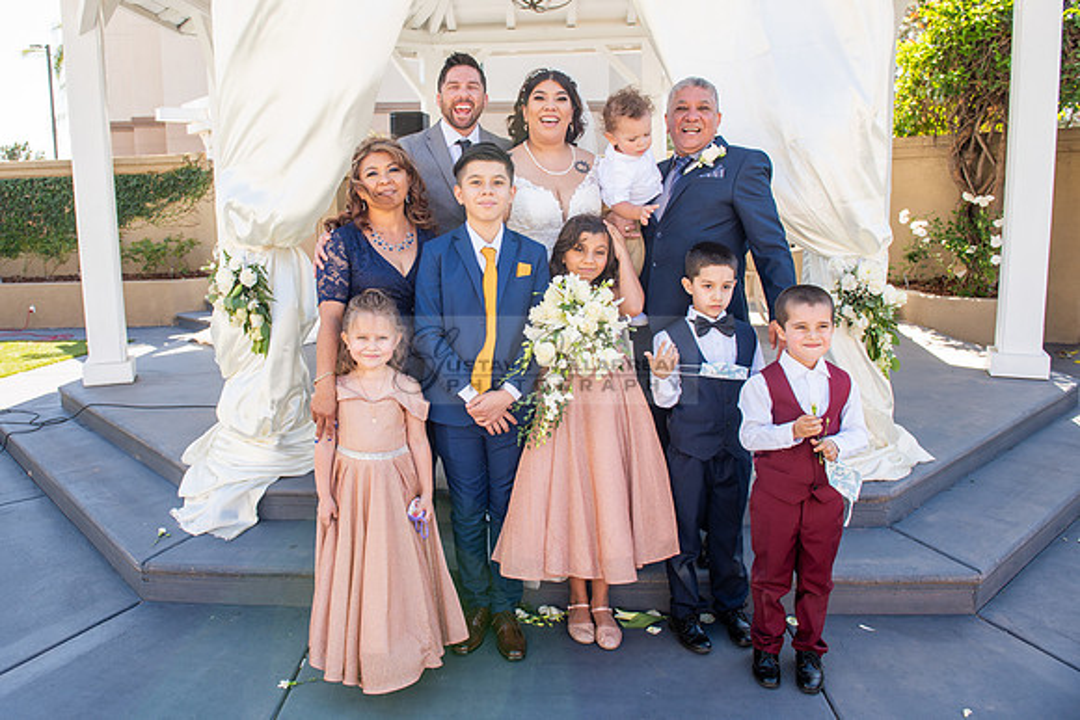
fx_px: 812
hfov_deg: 67.0
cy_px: 314
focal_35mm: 27
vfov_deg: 47.7
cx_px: 471
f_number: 5
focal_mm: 24
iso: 100
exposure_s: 1/125
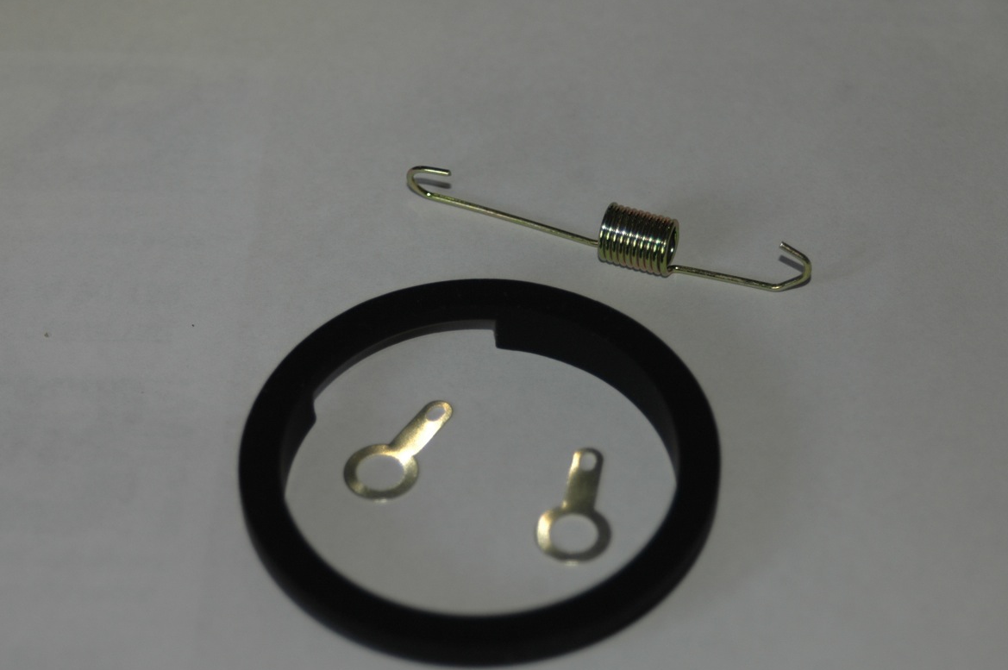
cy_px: 363
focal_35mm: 115
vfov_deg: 11.9
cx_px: 510
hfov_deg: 17.8
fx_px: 3217
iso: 250
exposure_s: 1/60
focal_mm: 70
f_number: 4.5
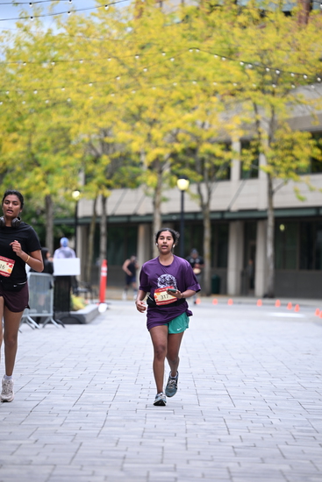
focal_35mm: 160
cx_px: 161
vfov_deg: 12.8
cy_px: 241
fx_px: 2145
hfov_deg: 8.6
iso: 640
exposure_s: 1/2000
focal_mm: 160
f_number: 2.8
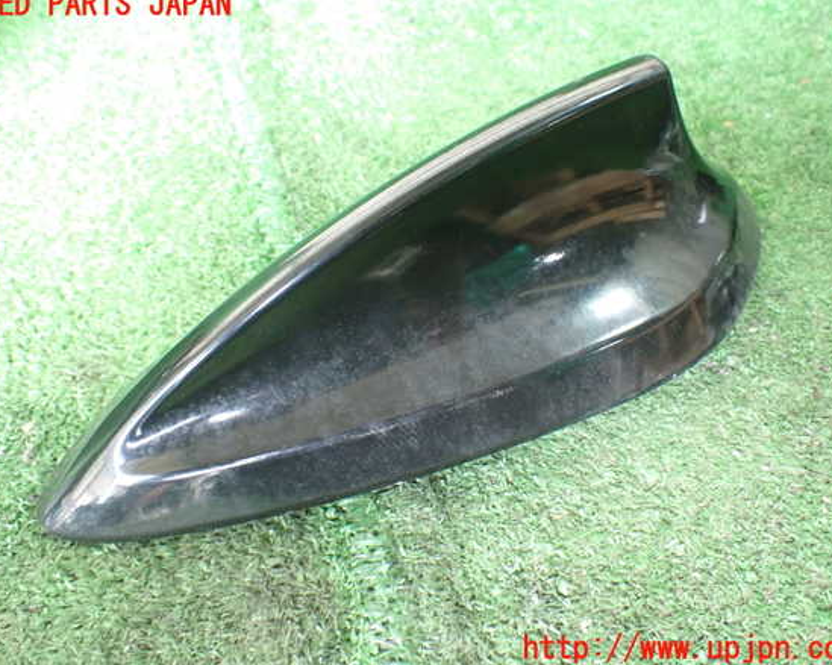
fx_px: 788
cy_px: 327
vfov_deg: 45.8
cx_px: 411
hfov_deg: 55.7
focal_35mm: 32
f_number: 2.3
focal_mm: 5.4
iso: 800
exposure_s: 1/30
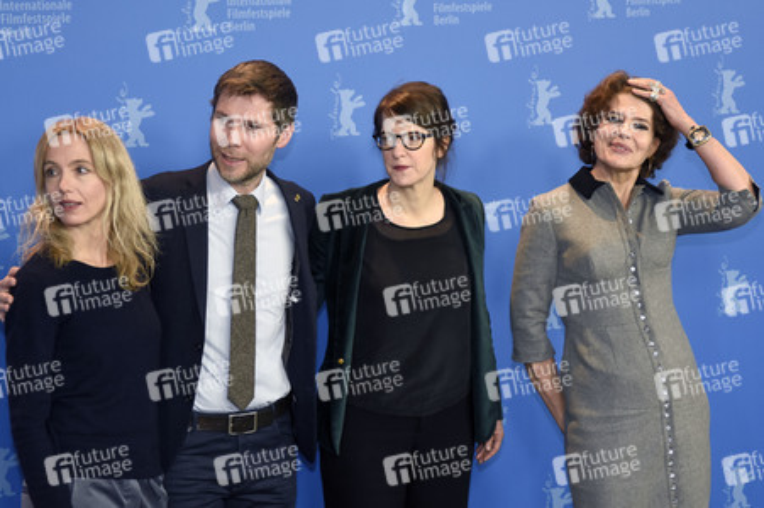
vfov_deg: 16.5
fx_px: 1750
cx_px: 382
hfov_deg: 24.6
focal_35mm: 82
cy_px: 254
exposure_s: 1/250
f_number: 3.2
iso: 640
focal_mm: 55
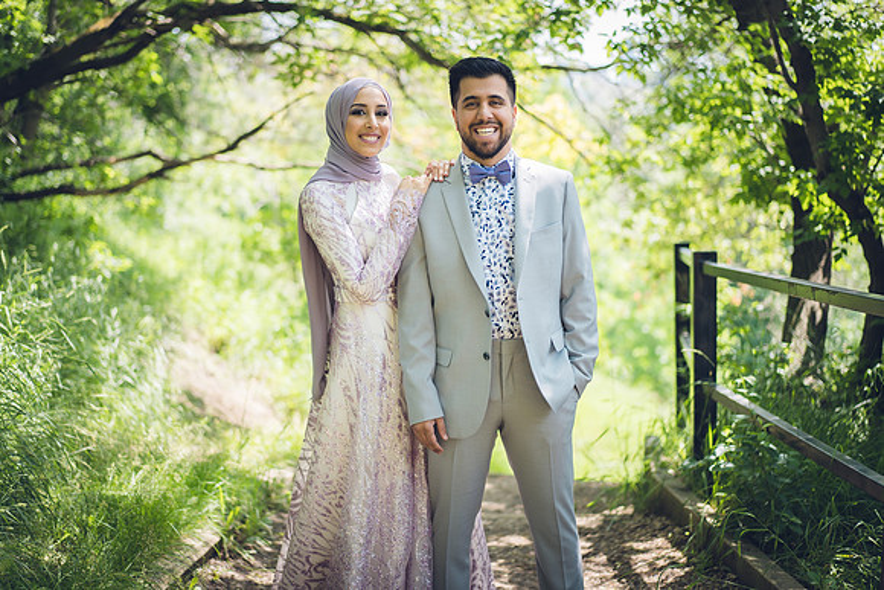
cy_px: 295
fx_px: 1351
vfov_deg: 24.6
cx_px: 442
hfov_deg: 36.2
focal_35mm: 55
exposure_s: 1/500
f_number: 1.8
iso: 100
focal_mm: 55
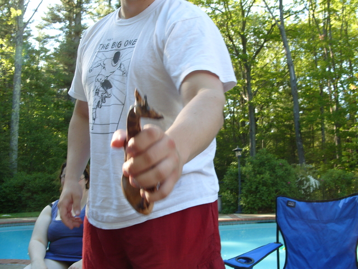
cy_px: 134
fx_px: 362
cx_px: 179
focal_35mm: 35
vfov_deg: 40.7
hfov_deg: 52.6
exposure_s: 1/125
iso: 80
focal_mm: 7.8
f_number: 3.7
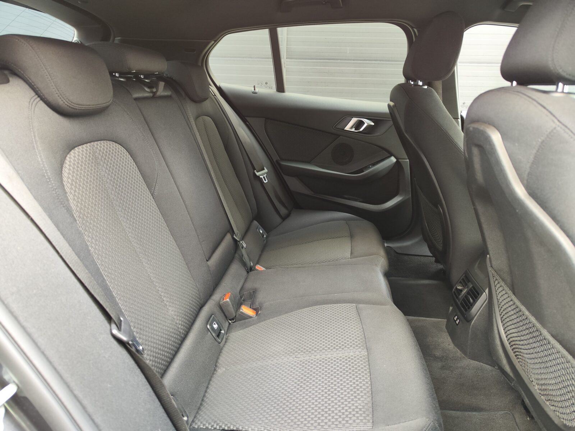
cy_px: 216
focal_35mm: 23
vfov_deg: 58.9
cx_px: 288
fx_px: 382
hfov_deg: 73.9
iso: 798
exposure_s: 1/59.7
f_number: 1.69
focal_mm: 7.01
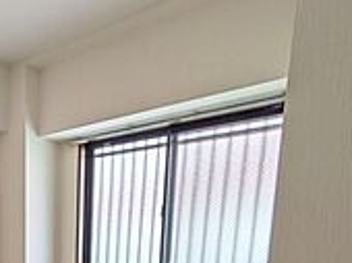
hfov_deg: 44.8
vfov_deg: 33.3
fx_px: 376
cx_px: 25
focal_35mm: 37
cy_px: 294
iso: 54
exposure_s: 1/120
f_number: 2.2
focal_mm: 1.83
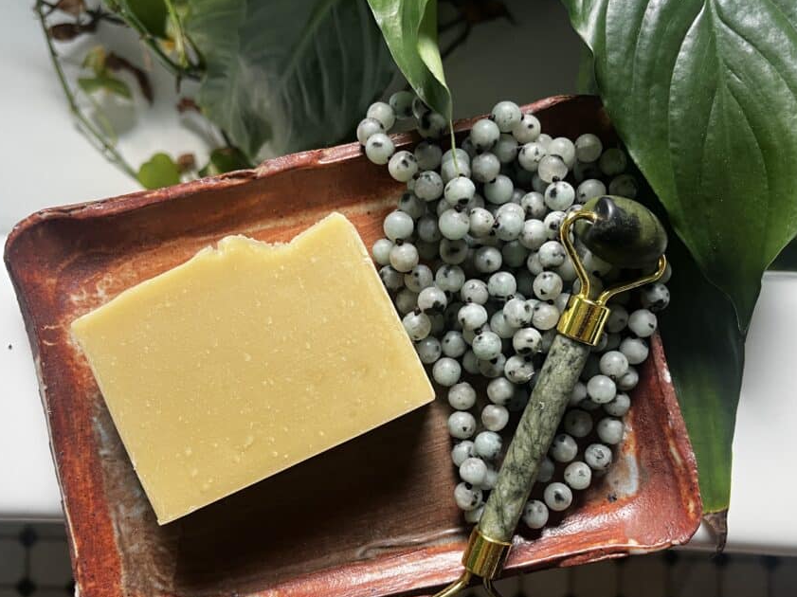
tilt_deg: -88.5
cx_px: 417
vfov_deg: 42.8
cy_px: 346
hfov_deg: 55.3
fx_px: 759
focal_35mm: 33
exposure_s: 1/80
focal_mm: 5.1
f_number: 1.6
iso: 125
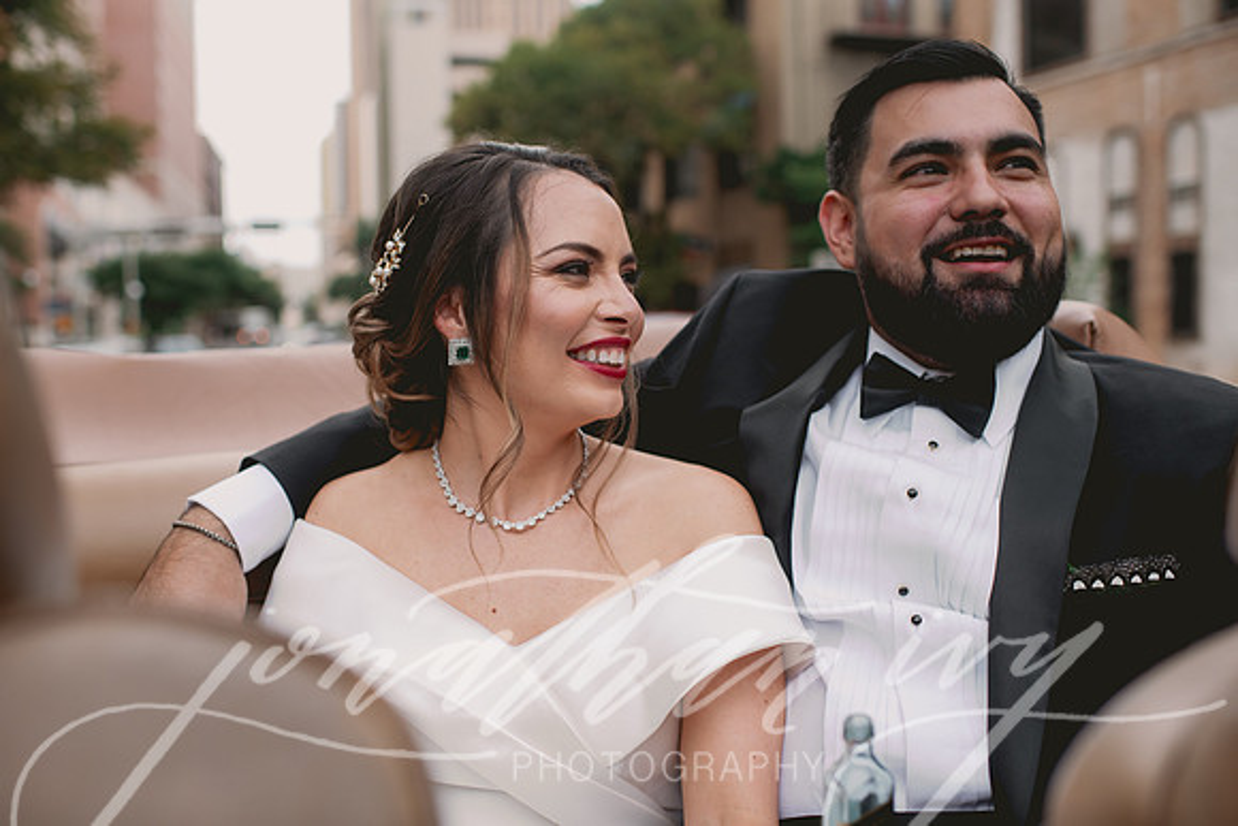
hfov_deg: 54.4
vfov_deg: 37.9
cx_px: 619
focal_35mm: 35
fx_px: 1204
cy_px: 413
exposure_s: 1/2000
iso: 160
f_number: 2.8
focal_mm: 35
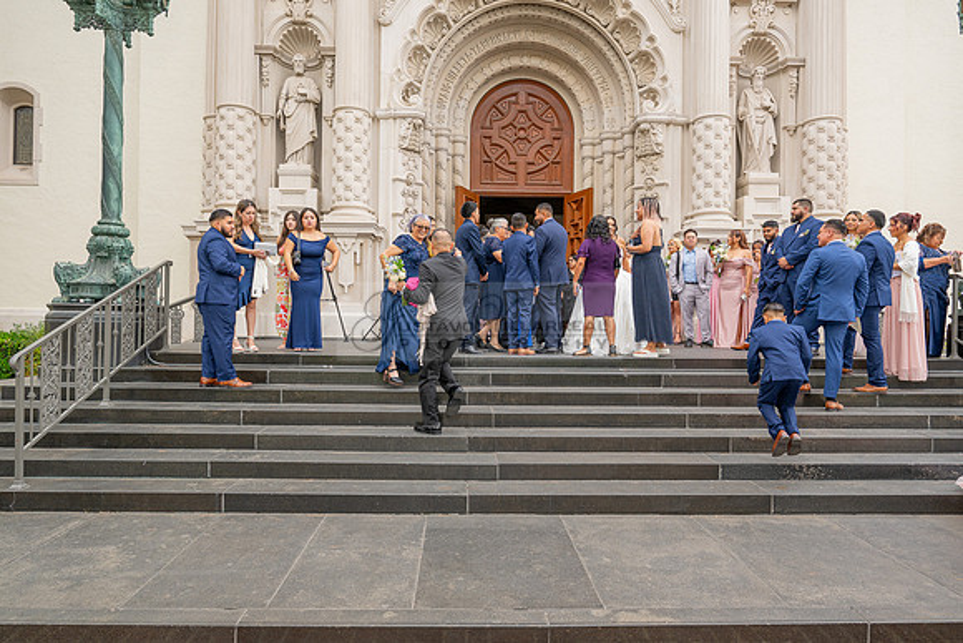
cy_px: 322
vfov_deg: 53.2
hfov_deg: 73.7
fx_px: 642
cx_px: 482
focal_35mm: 24
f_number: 5
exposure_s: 1/200
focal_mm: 24
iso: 200
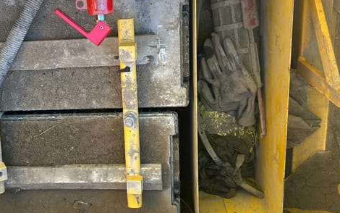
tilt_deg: -69.5
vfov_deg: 28.6
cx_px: 114
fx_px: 417
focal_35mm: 45
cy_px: 100
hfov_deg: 43.7
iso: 40
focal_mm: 5.7
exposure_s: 1/148
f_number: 1.5
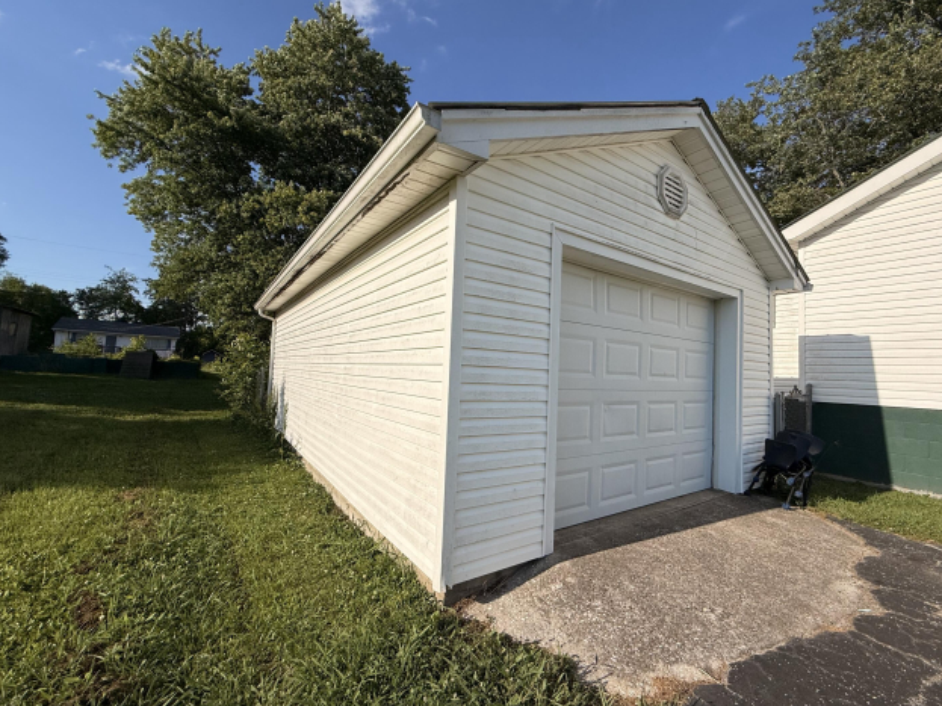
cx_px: 501
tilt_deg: +4.3
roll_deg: -1.9
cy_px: 351
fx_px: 408
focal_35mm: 15
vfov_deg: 81.7
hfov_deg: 98.0
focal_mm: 2.22
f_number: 2.2
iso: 50
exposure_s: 1/5155
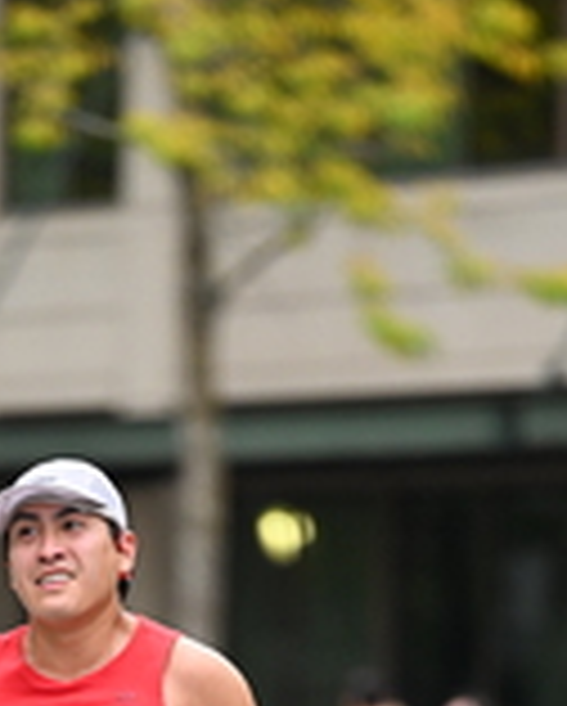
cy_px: 1196
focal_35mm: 657
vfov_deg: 2.9
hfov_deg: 2.4
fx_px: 13755
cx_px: 106
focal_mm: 200
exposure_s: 1/800
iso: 1600
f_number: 2.8
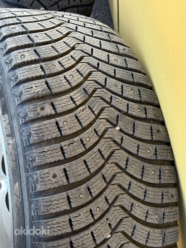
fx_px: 373
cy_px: 124
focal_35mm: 52
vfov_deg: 36.8
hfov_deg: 28.0
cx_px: 93
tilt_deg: -63.9
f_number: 1.6
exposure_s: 1/241
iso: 80
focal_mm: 5.96
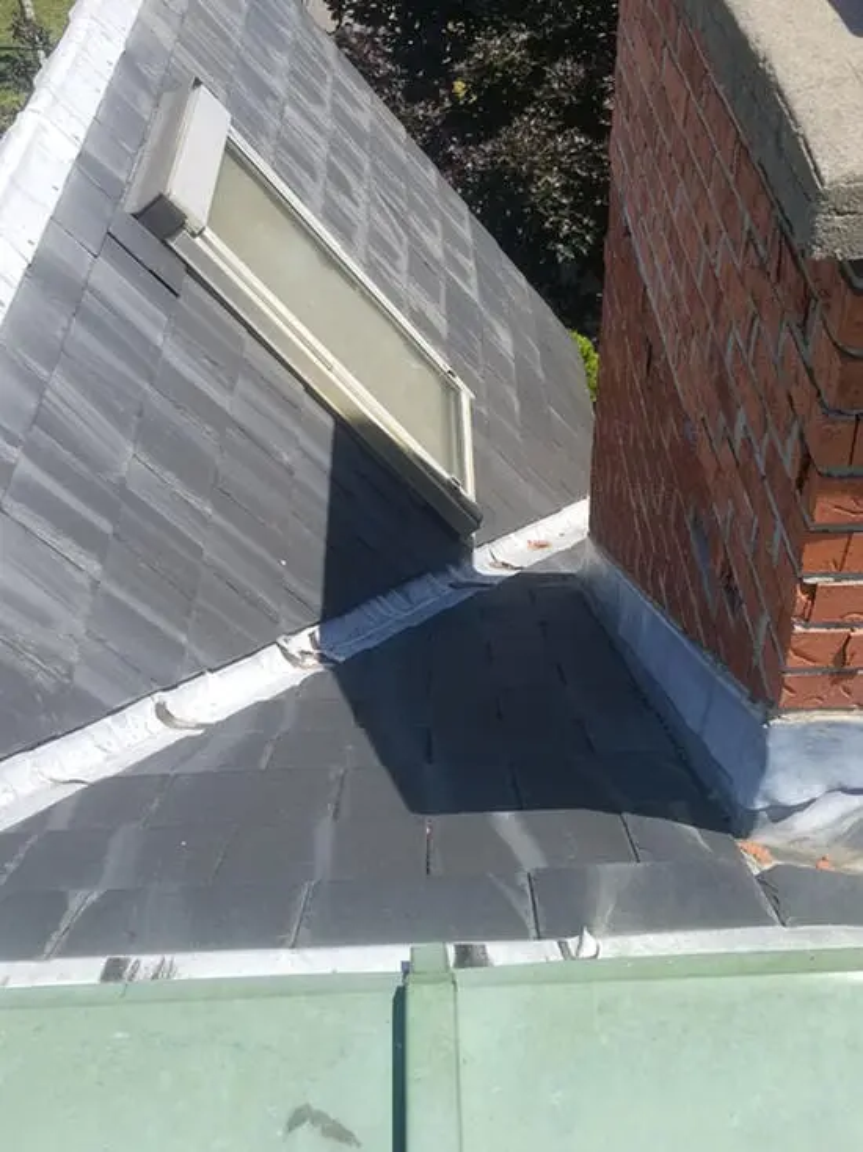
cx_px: 432
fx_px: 865
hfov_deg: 53.0
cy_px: 576
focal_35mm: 26
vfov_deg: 67.3
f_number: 1.7
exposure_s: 1/2179
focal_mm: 4.25
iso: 50
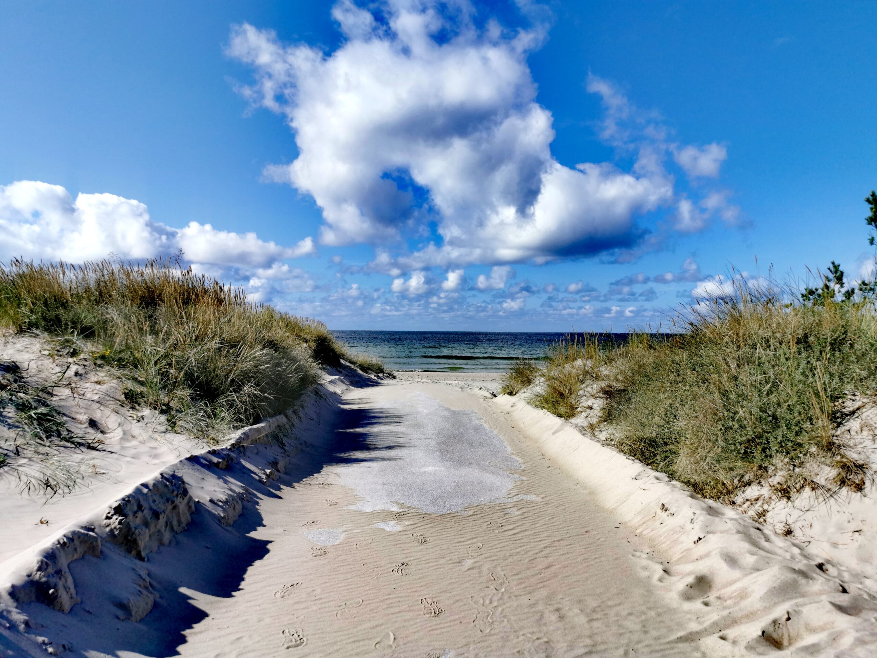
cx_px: 438
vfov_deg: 51.4
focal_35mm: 27
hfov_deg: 65.3
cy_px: 329
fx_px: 684
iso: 50
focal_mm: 5.56
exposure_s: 1/5618
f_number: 1.6
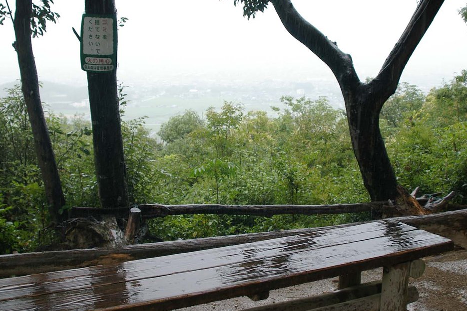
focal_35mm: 46
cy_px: 158
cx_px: 236
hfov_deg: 42.7
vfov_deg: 29.3
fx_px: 597
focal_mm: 28
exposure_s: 1/125
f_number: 5.6
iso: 200
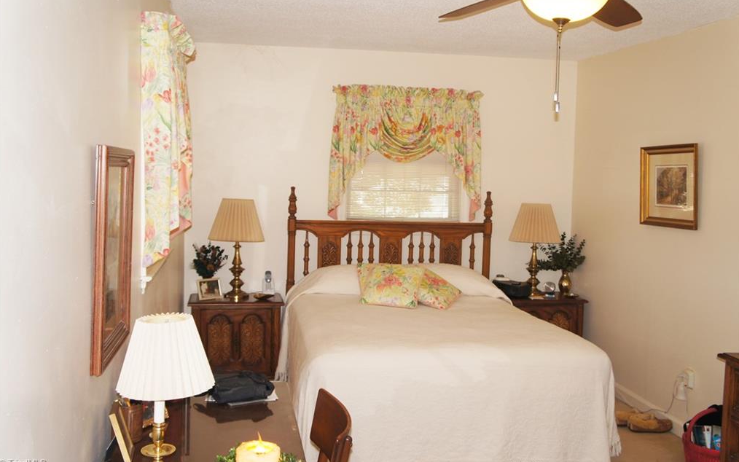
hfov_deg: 52.7
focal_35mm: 37
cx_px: 370
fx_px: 745
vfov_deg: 34.4
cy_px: 222
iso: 250
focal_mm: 24
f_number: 4
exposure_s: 1/60
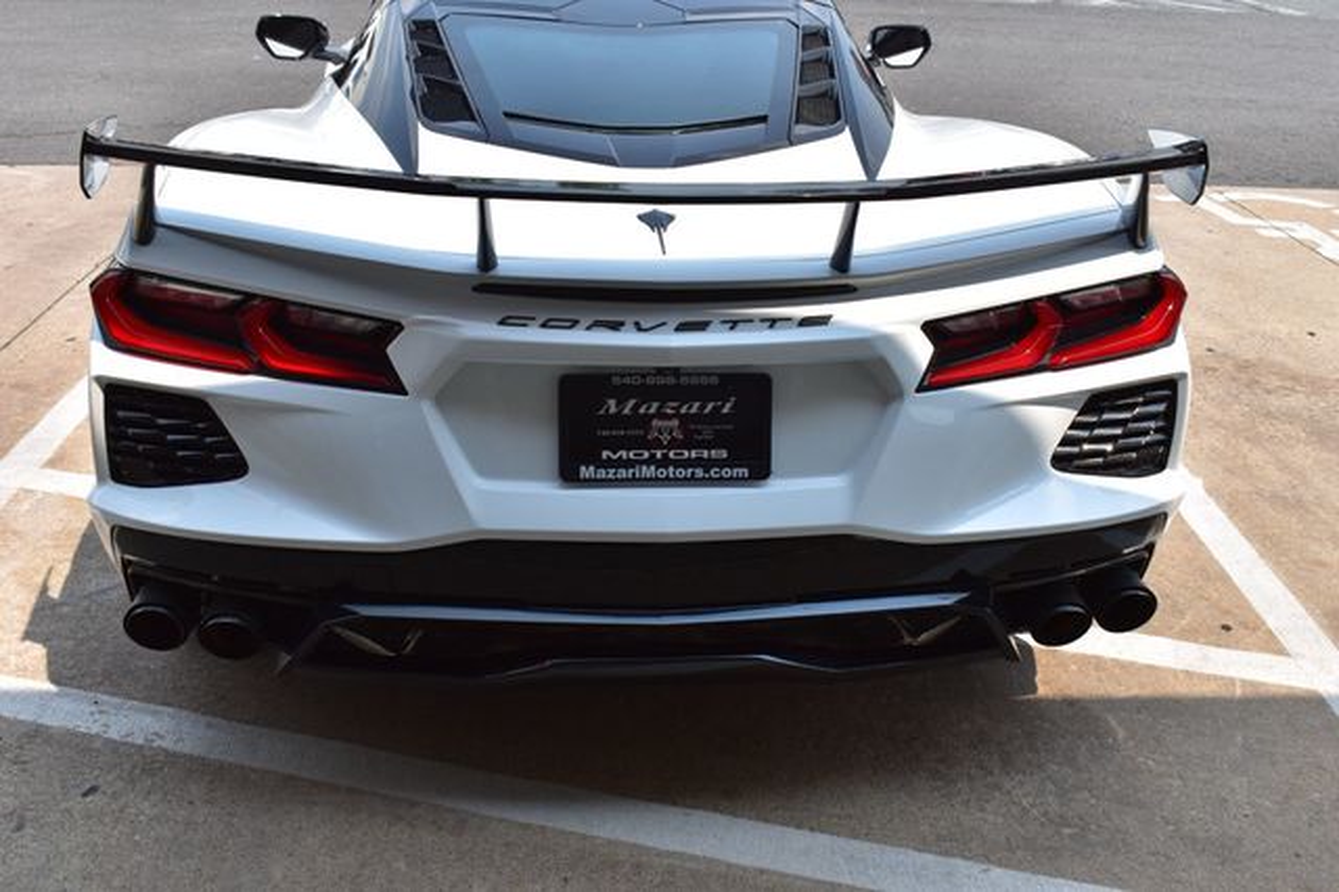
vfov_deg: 35.5
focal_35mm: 38
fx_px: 1394
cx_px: 670
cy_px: 446
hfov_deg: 51.3
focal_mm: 25
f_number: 11
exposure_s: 1/500
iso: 360
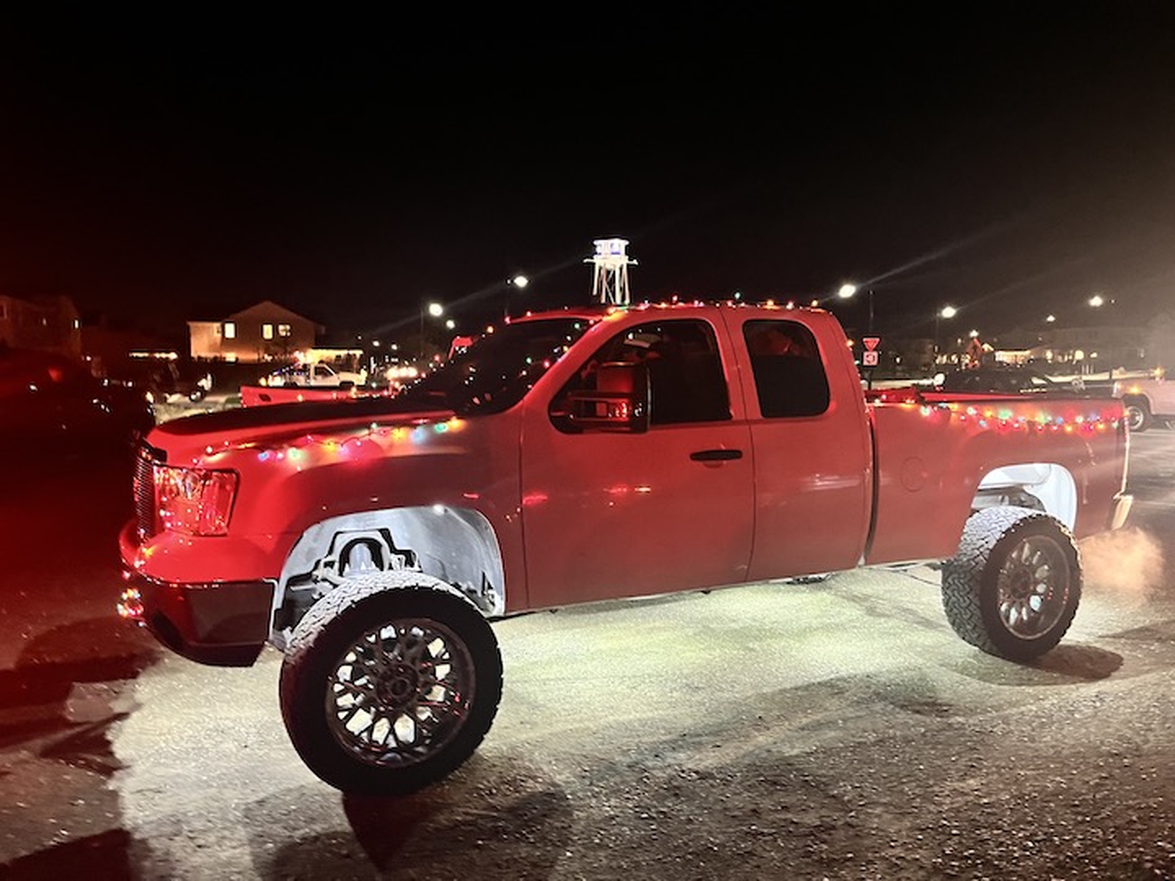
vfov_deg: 53.1
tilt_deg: -1.6
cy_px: 440
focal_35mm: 26
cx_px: 588
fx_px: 883
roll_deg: -1.8
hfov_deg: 67.3
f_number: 1.6
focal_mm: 5.1
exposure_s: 1/30
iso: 500
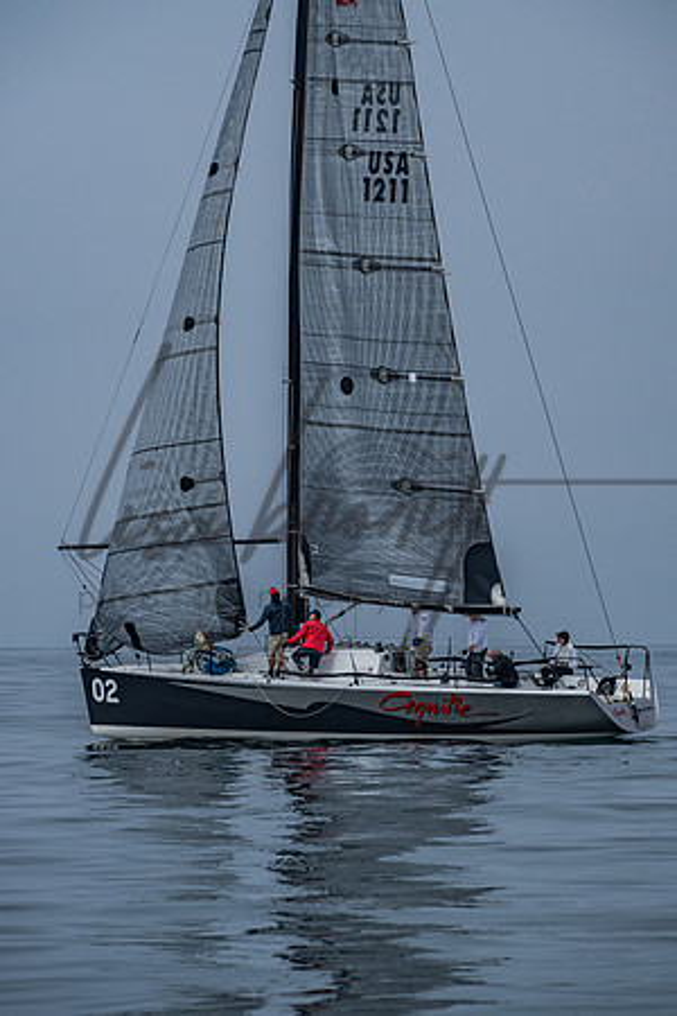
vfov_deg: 7.4
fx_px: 7827
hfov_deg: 5.0
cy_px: 508
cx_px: 334
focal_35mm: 278
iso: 320
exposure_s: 1/5000
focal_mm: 185
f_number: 6.3
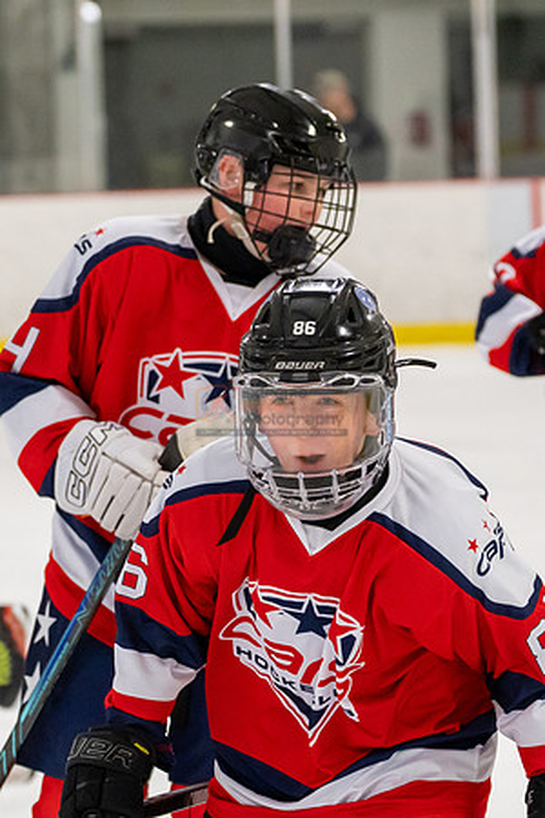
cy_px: 391
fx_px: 4484
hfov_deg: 7.0
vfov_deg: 10.4
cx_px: 350
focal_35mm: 197
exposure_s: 1/800
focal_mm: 84
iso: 2000
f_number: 3.2
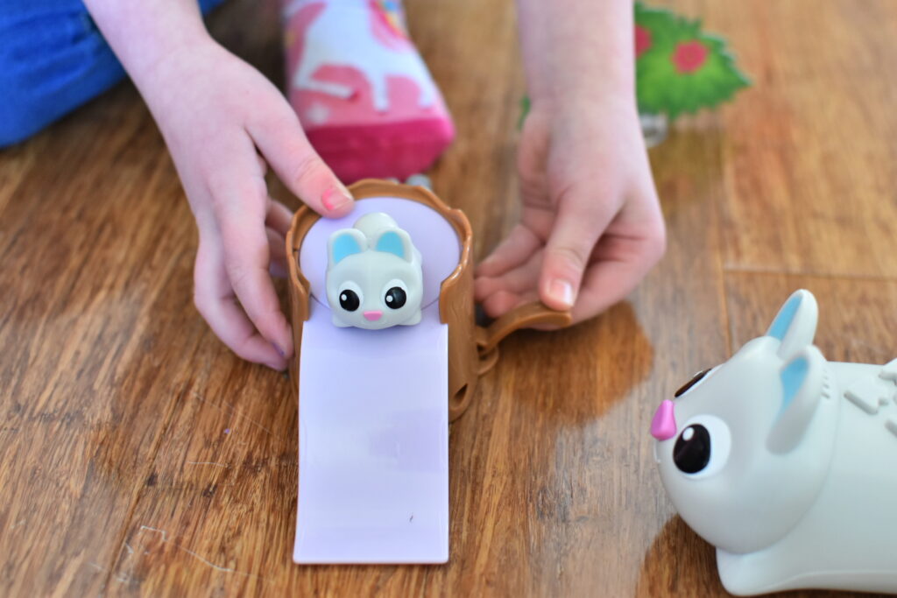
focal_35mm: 52
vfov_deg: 25.8
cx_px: 448
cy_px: 299
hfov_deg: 37.8
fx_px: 1308
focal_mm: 35
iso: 1000
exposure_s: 1/60
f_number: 2.8
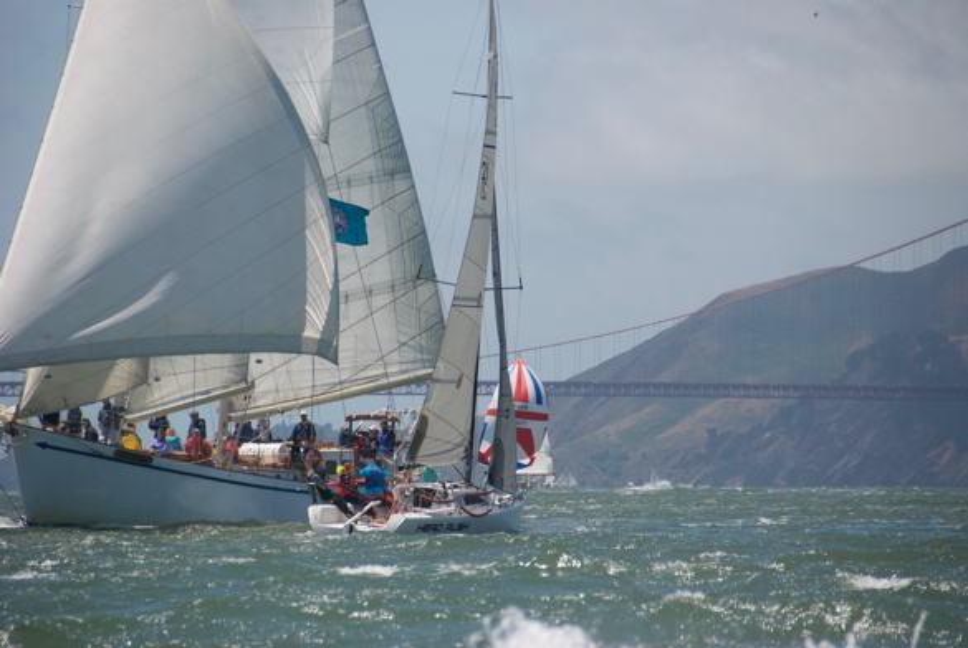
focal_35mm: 300
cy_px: 324
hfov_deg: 6.9
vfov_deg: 4.6
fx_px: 8079
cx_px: 484
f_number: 5.6
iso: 800
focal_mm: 200
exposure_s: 1/4000
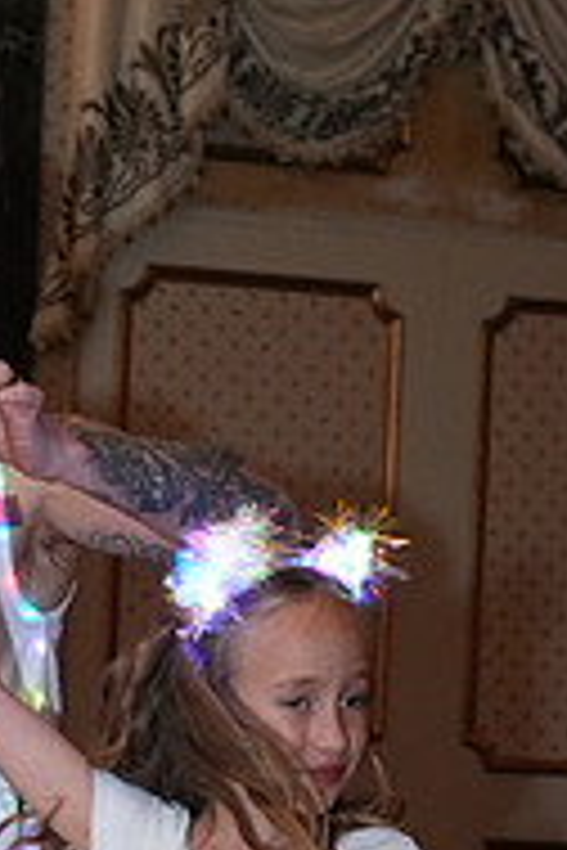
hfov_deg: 7.3
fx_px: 4418
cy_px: 1084
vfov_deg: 10.8
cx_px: -97
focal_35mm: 187
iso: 5000
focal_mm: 61
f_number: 4
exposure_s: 1/200
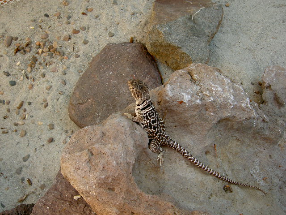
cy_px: 108
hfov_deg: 54.0
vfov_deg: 41.8
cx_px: 143
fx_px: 281
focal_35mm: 34
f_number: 2.8
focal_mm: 5.6
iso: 50
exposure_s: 1/60
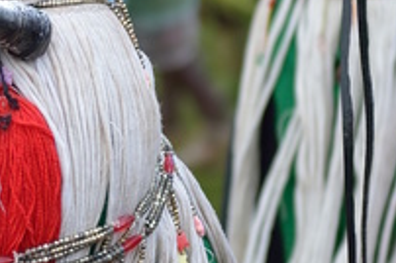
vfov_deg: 3.3
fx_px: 4558
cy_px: 84
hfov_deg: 5.0
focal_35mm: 415
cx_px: 14
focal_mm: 70
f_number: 2.8
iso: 400
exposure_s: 1/350
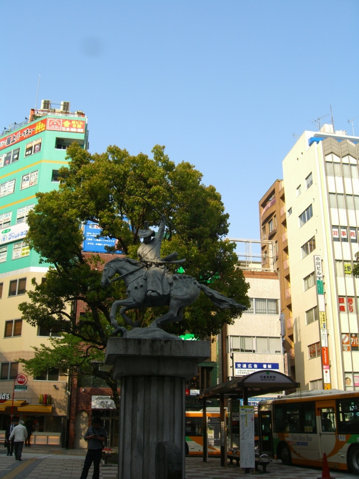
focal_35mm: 38
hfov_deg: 37.7
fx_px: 525
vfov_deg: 49.0
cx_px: 180
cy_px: 240
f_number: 4
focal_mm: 7.9
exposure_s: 1/320
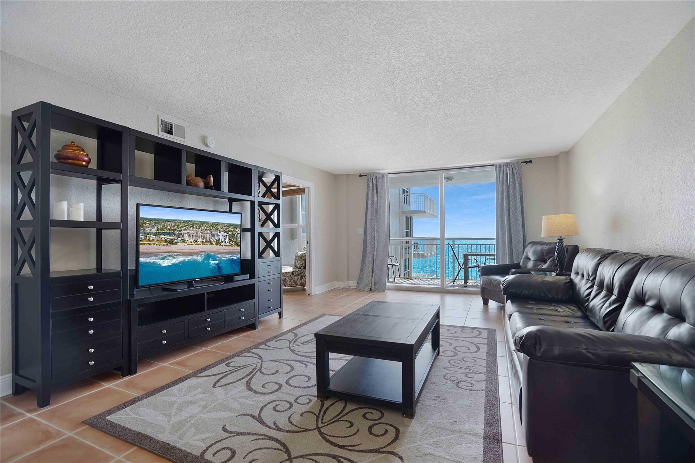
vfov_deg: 73.7
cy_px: 232
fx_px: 309
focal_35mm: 16
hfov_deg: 96.7
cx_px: 348
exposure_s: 1/200
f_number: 5
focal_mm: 16
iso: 1000
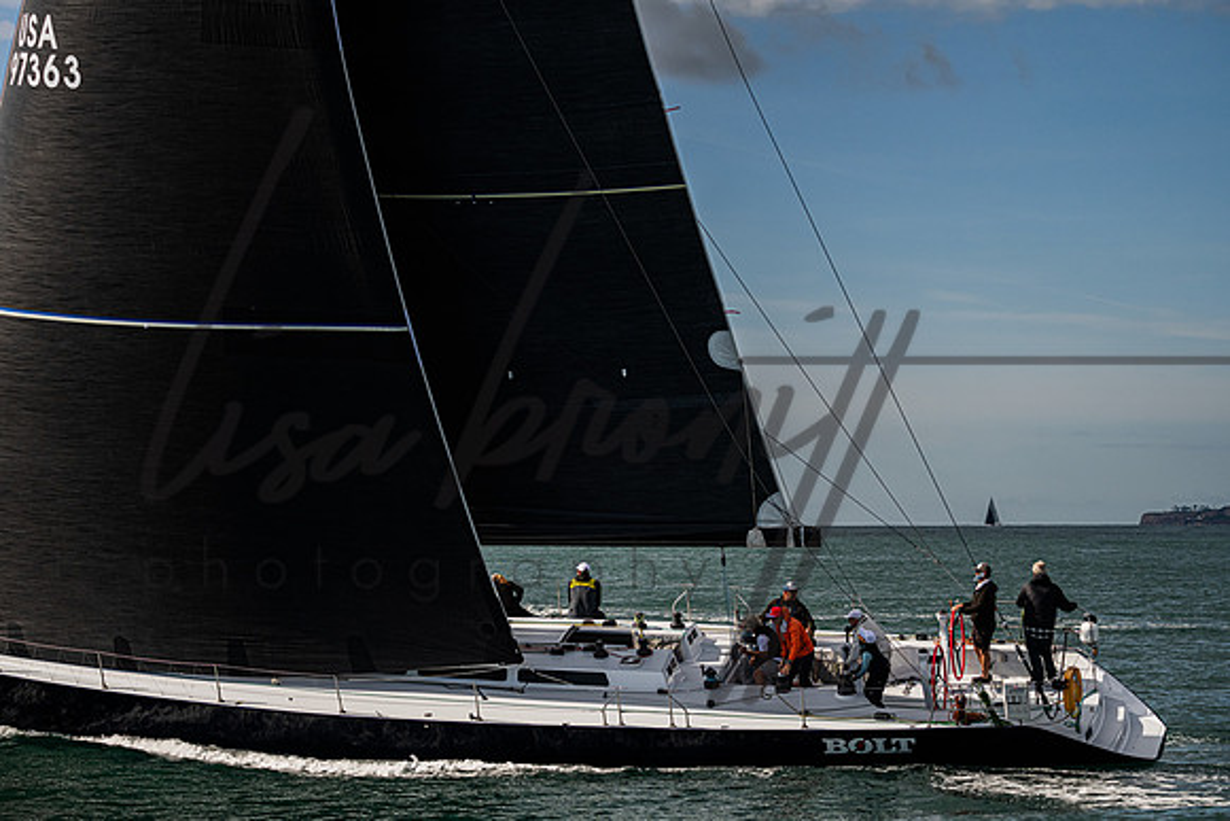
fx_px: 3684
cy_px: 412
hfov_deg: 19.0
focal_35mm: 108
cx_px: 642
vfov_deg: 12.7
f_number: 5.6
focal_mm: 100
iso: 400
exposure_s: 1/5000
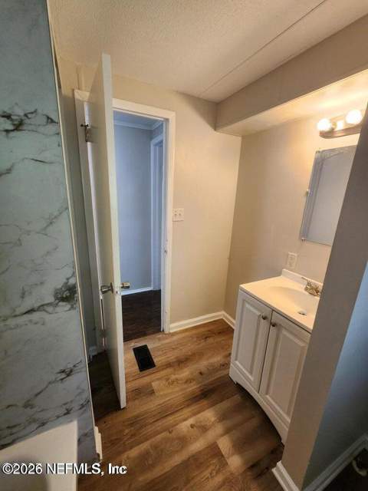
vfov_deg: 106.2
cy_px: 246
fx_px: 184
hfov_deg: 89.9
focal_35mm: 13
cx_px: 184
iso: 160
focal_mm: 2.2
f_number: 2.2
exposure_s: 1/60
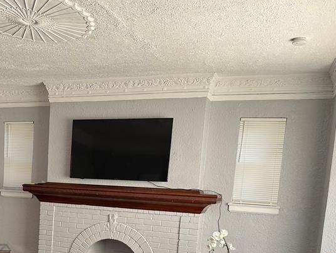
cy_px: 228
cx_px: 65
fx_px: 447
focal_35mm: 46
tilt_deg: -7.0
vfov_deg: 30.2
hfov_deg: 39.5
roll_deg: -3.9
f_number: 1.78
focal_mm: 6.86
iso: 80
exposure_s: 1/121
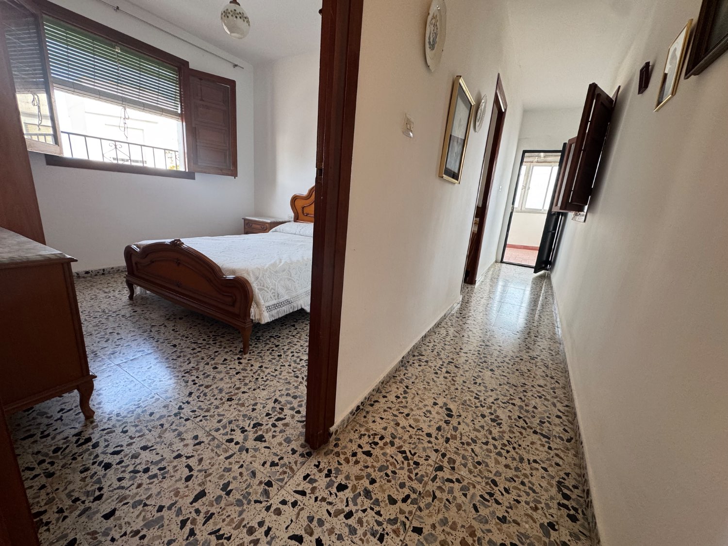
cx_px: 364
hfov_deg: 102.1
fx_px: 294
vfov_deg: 85.7
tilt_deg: -13.1
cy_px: 273
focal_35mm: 14
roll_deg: -4.8
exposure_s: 1/100
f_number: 2.2
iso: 160
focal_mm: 2.22
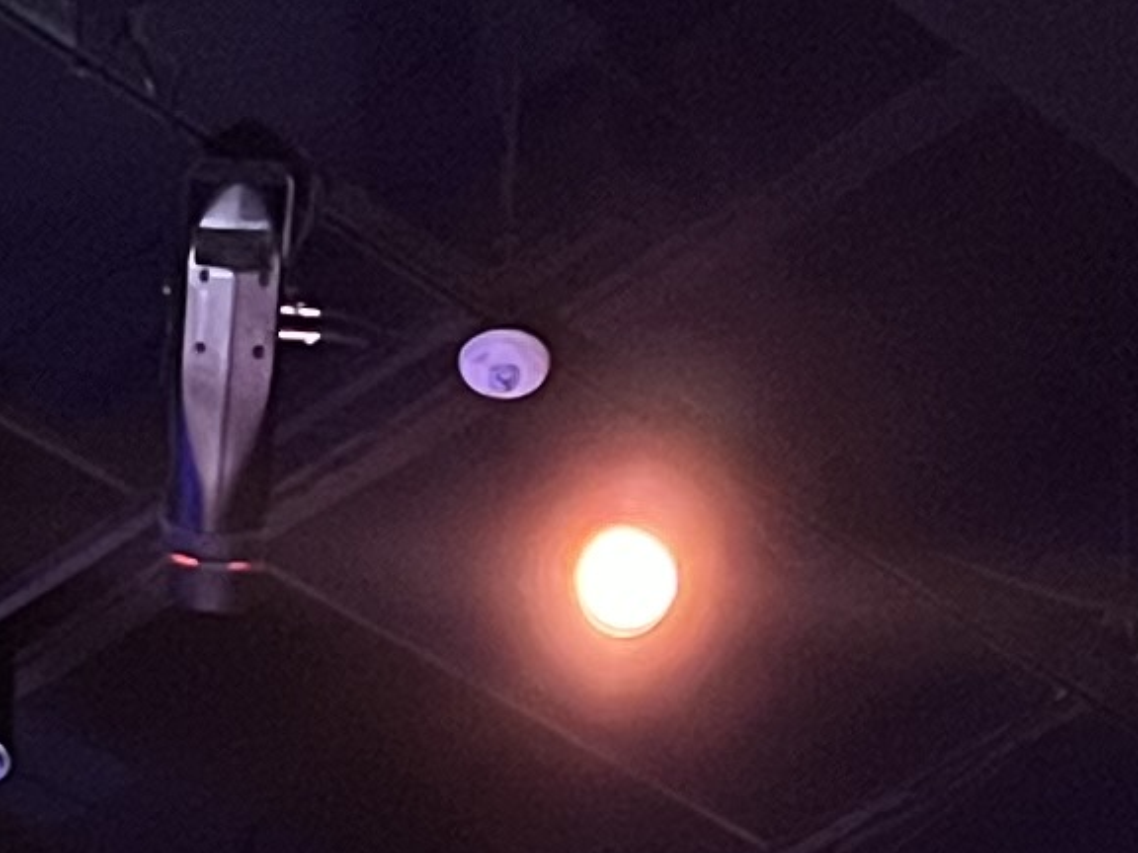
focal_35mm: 182
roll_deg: -3.2
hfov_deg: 10.8
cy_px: 2754
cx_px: 124
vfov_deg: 7.1
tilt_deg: +14.2
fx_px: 5983
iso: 500
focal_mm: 5.1
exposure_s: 1/44
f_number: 1.6
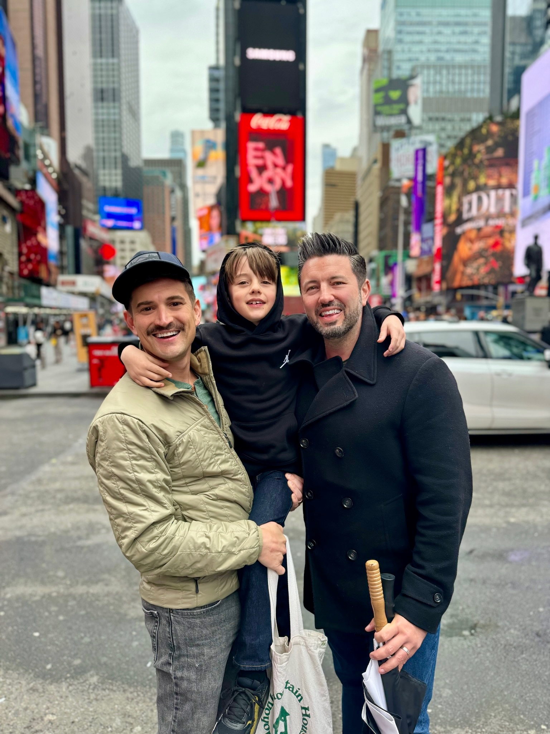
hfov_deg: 56.8
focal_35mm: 24
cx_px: 275
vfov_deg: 71.6
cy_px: 367
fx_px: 508
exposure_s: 1/832
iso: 160
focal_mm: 6.86
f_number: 1.78
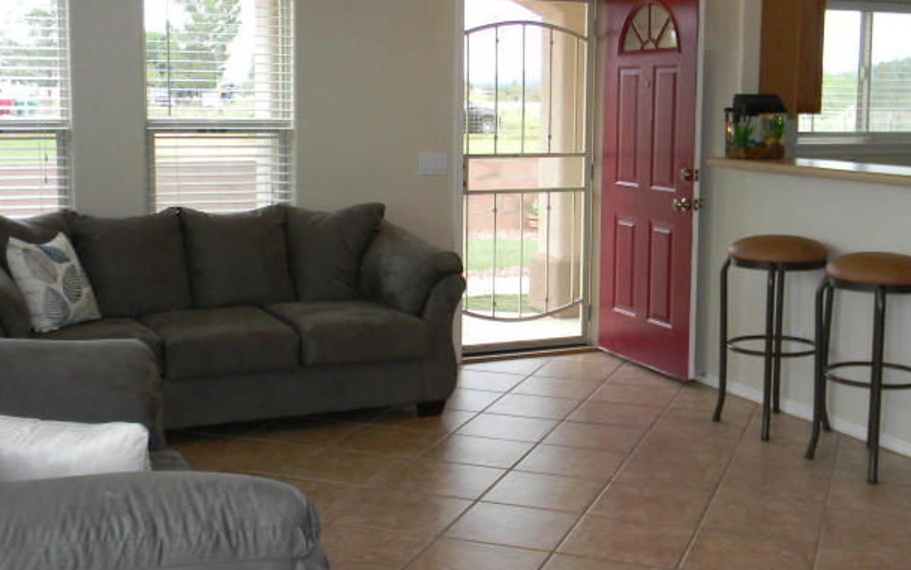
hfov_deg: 40.3
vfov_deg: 25.8
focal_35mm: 50
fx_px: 1241
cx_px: 482
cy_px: 230
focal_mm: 5
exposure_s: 1/74.3
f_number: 3.5
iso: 112
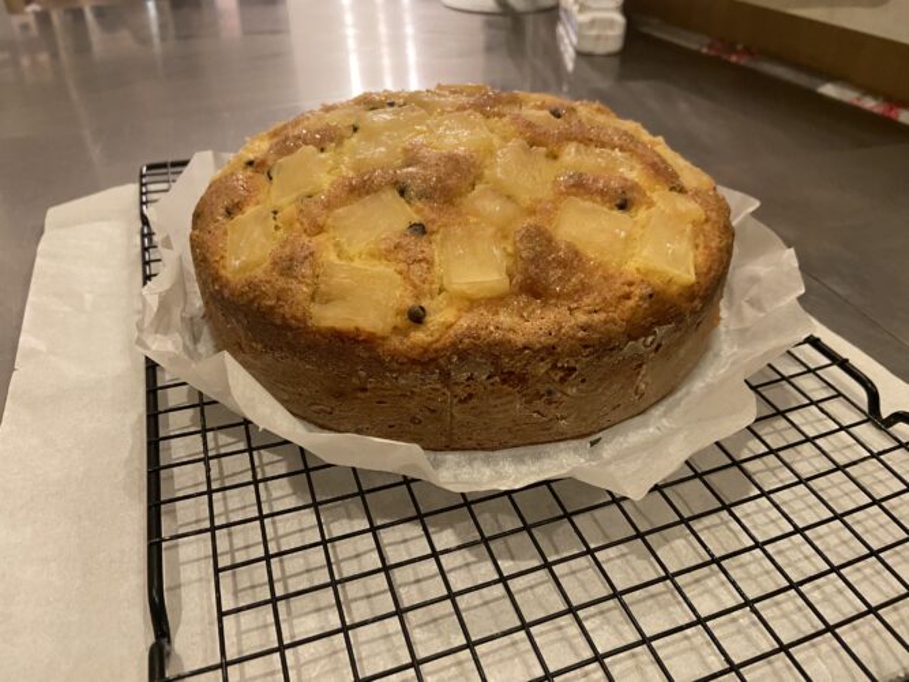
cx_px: 454
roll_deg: -1.0
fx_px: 683
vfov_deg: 53.0
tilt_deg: -36.1
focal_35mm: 26
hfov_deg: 67.3
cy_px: 341
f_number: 1.8
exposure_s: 1/33
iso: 320
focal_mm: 4.25
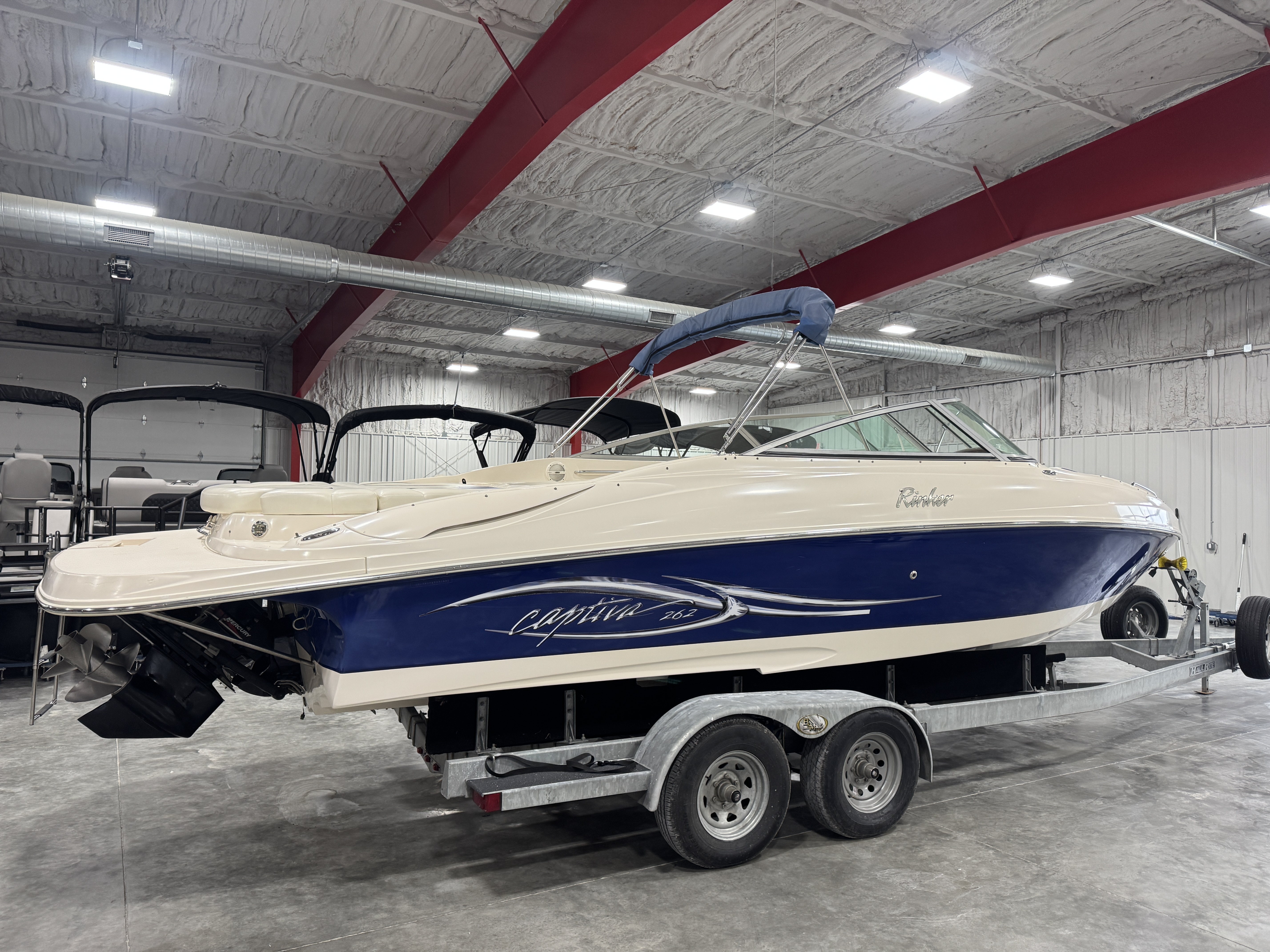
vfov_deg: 56.8
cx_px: 635
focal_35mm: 24
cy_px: 476
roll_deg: -1.0
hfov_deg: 71.6
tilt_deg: +1.7
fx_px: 881
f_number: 1.78
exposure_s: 1/120
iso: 200
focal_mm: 6.76
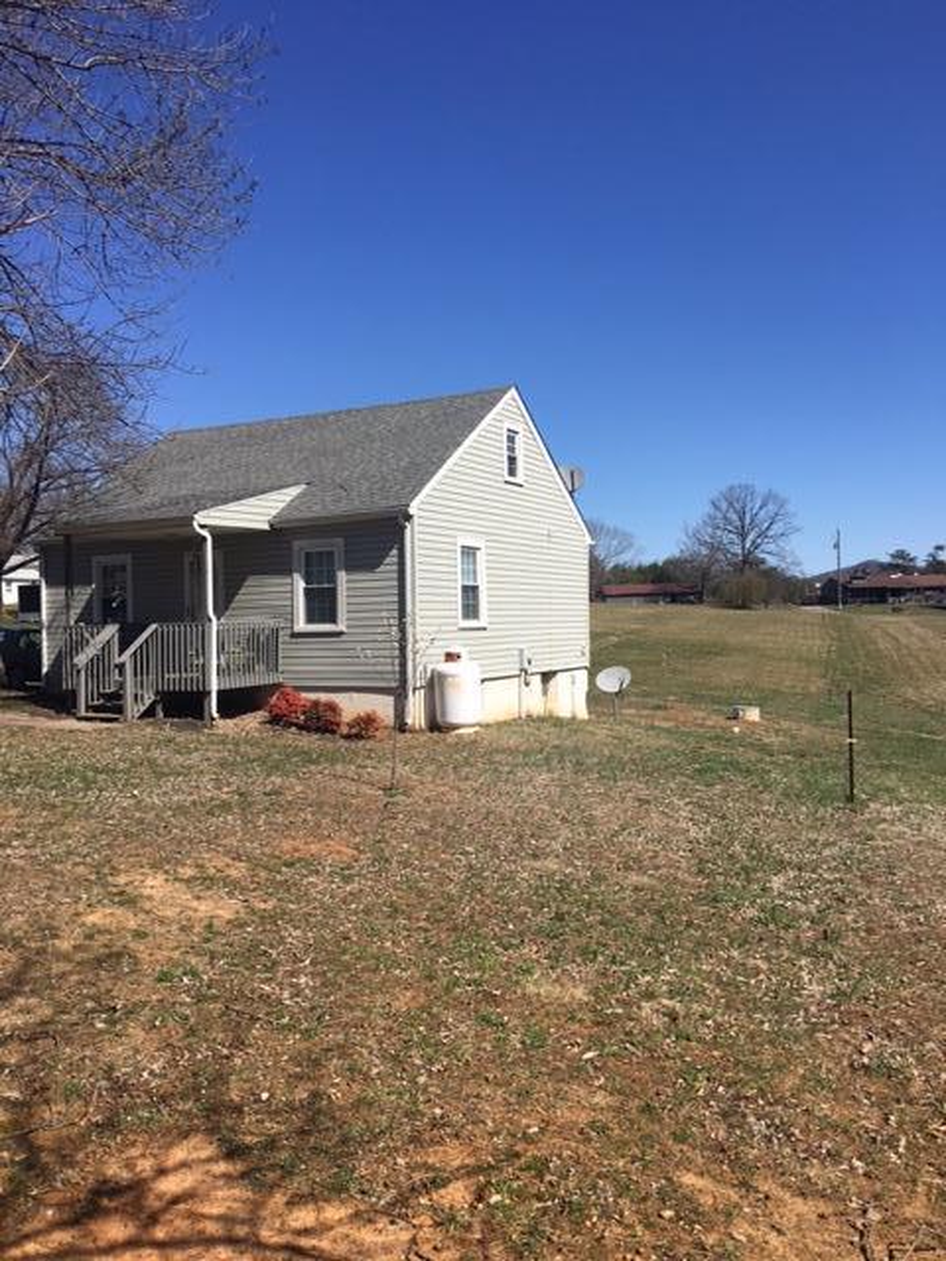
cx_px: 473
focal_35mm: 29
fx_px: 1057
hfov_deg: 48.2
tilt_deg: +0.5
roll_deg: +1.1
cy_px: 630
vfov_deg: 61.7
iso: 25
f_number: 2.2
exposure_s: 1/2079
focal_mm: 4.15
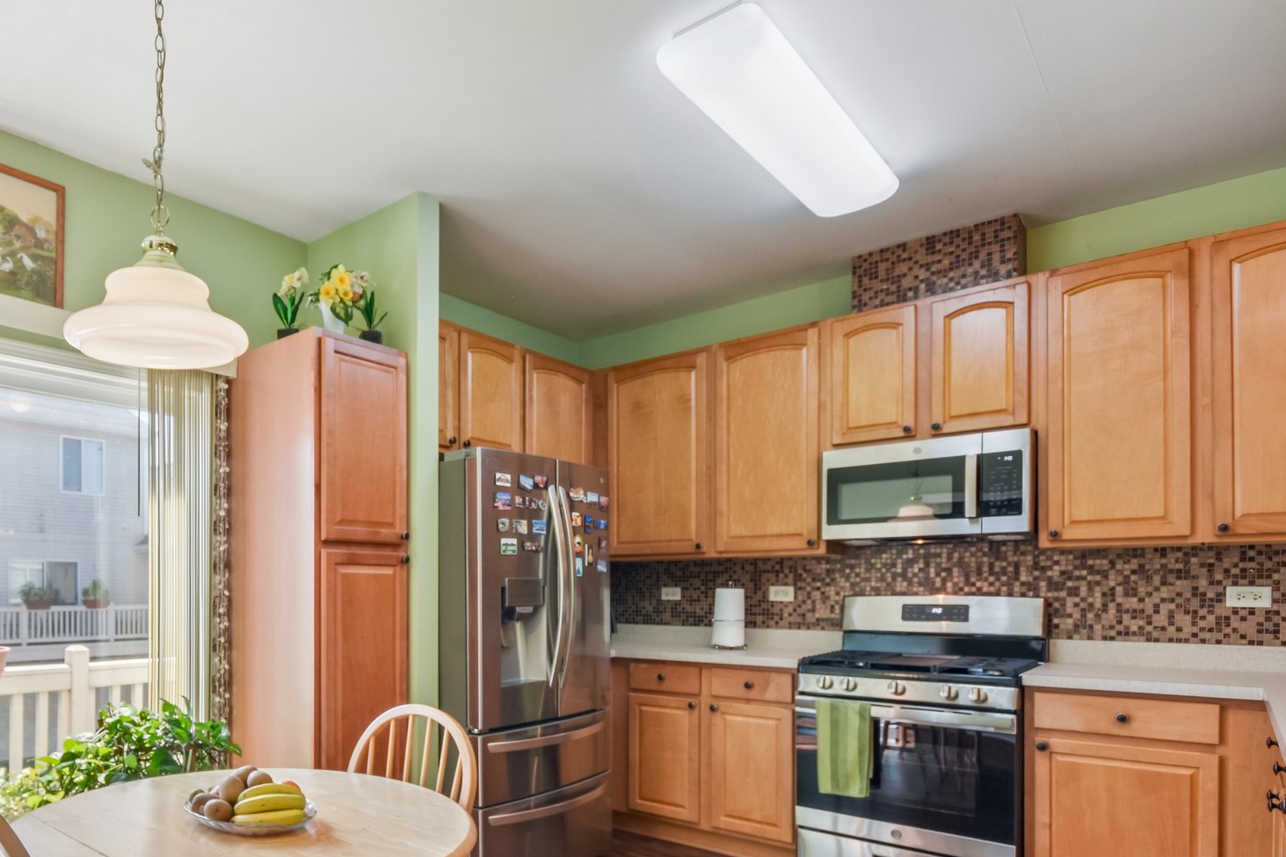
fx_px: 750
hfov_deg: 77.9
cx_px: 403
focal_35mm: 21
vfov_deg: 58.7
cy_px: 538
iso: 400
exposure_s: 1/60
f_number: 8
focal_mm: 10
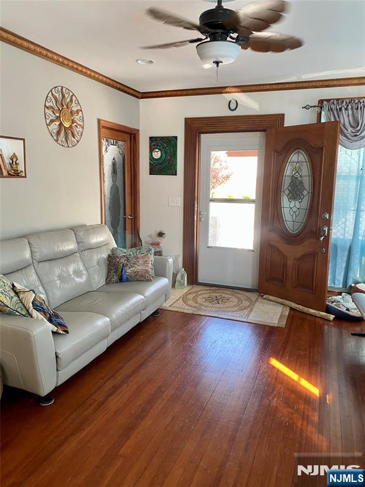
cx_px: 182
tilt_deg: -7.8
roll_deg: -1.5
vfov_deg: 67.3
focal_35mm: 26
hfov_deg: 53.1
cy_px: 244
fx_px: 366
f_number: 1.8
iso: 125
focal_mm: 4.25
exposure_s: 1/73
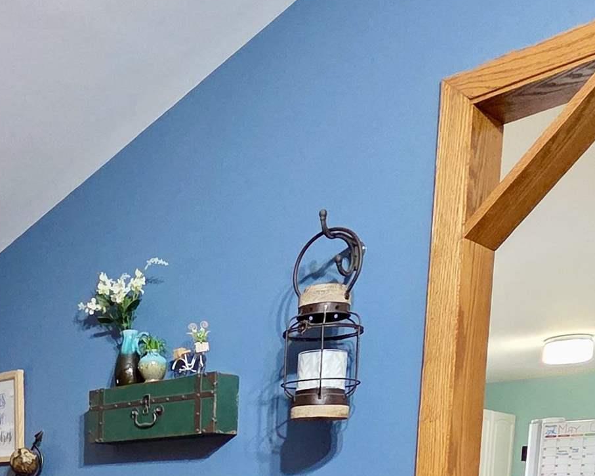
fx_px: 757
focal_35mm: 43
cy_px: 620
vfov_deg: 28.5
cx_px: 32
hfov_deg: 39.1
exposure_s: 1/60
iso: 1250
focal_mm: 2.2
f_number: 2.2
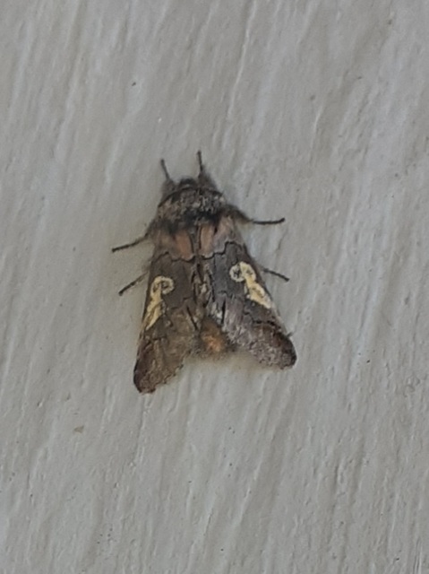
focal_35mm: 27
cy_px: 287
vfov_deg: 65.4
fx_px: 447
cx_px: 214
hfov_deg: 51.3
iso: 40
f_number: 1.9
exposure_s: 1/435
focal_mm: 3.6
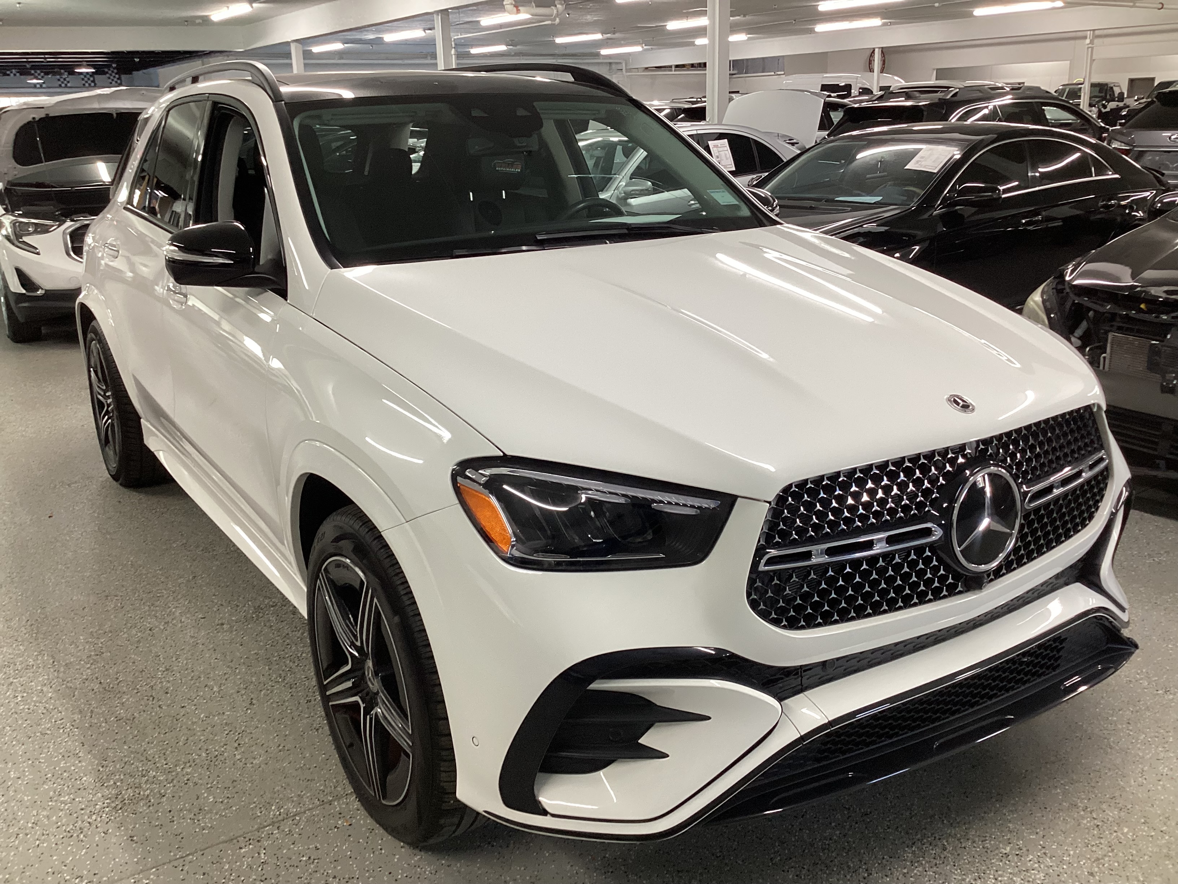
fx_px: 1055
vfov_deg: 45.4
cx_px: 589
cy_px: 442
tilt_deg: -18.7
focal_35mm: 31
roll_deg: +0.9
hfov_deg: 58.4
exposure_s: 1/60
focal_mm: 3.3
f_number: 2.4
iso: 100
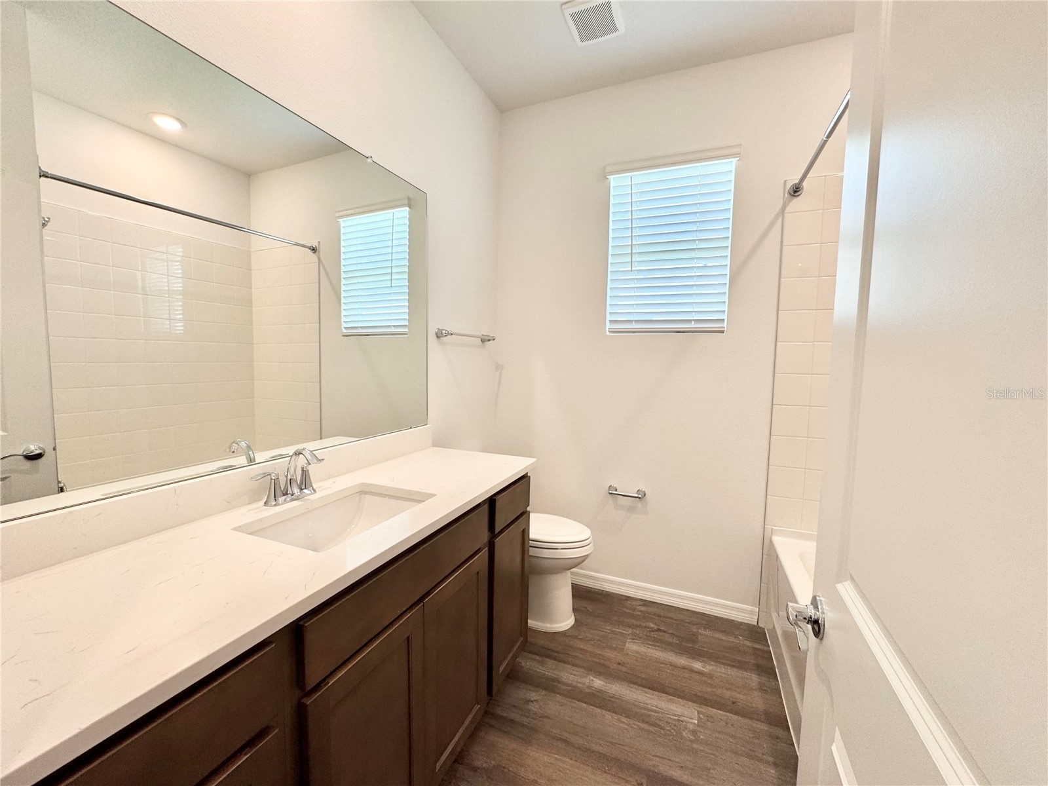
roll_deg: -1.7
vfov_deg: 85.7
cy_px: 393
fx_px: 424
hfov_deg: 102.1
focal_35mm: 14
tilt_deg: -4.7
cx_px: 524
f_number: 2.2
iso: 100
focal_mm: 2.22
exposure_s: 1/120
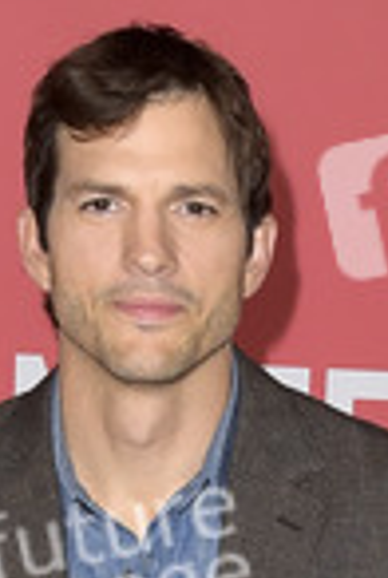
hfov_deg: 13.2
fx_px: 1673
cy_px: 780
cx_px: 164
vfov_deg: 18.1
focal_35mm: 104
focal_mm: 38
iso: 400
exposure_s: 1/250
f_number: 6.3
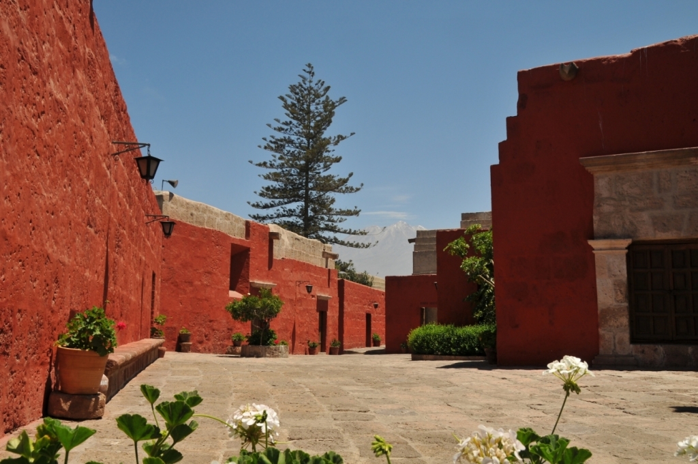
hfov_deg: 53.2
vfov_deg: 36.8
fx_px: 697
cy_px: 232
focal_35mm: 36
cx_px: 349
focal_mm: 24
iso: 200
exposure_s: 1/350
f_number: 9.5
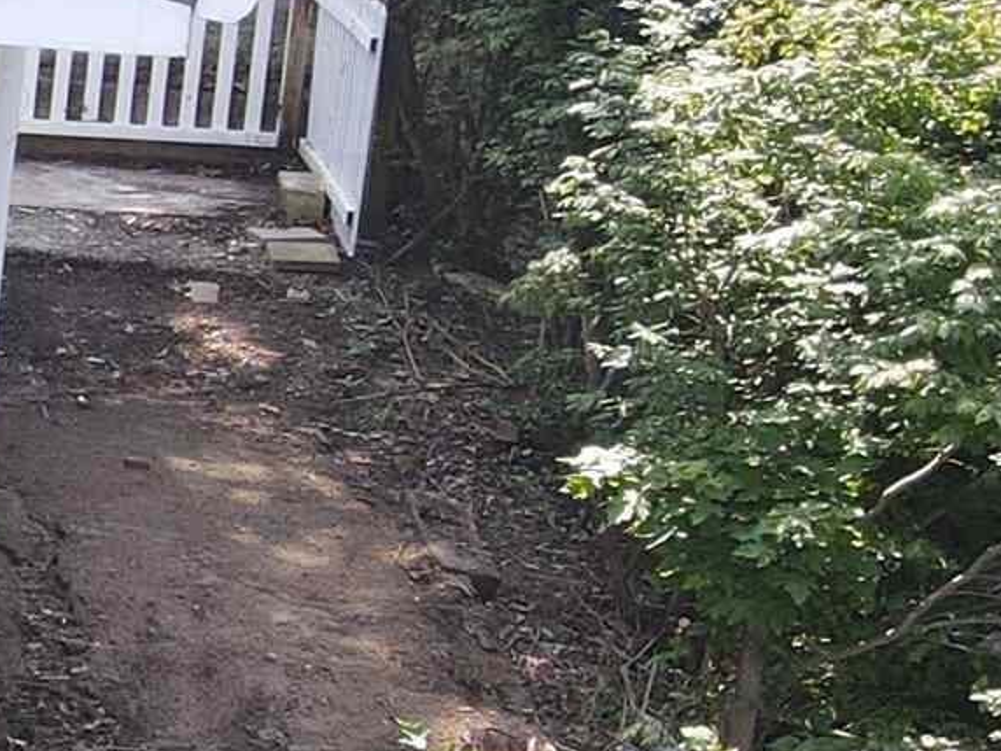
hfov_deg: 11.8
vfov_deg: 11.5
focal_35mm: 129
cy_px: 457
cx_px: -1533
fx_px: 3730
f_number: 2.8
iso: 100
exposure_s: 1/90
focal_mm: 4.5
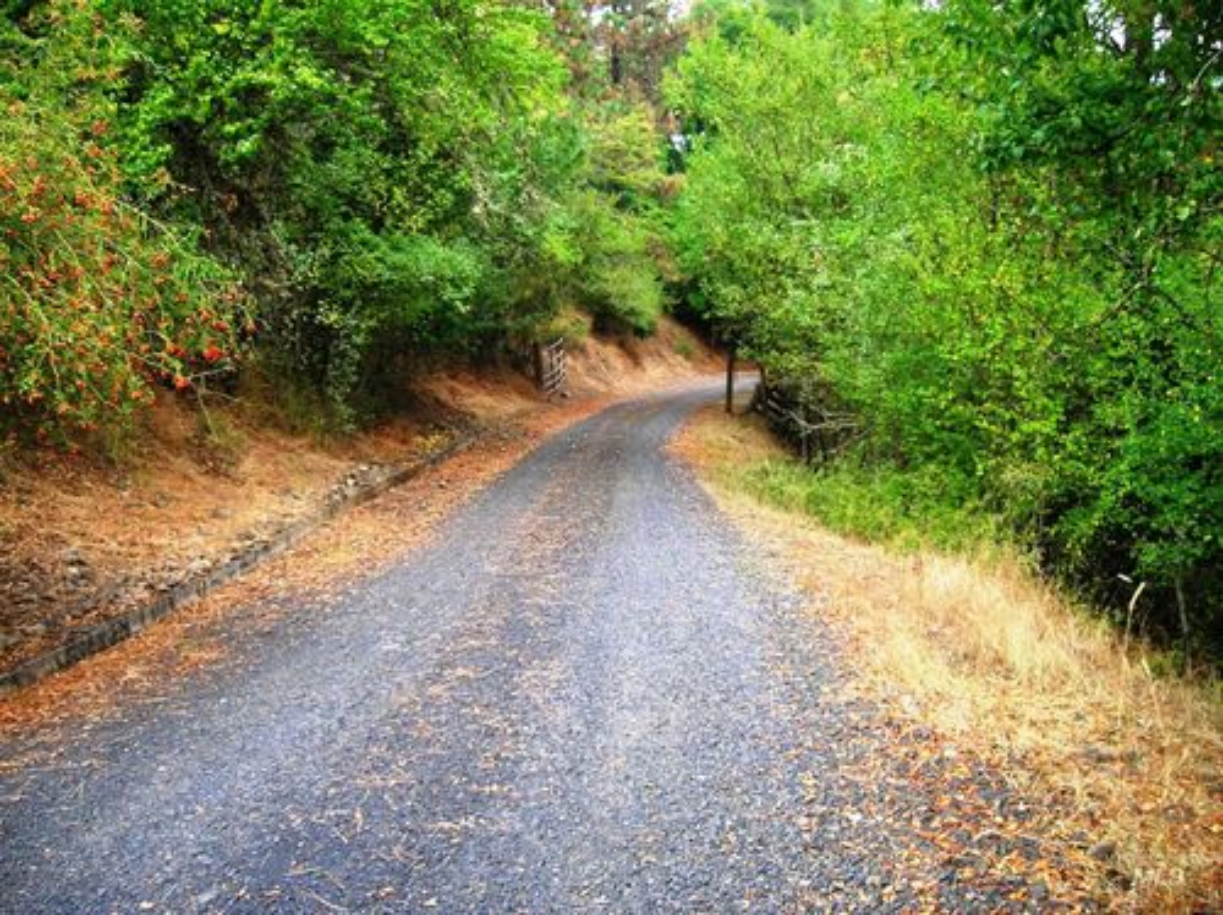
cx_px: 612
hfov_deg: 54.0
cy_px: 458
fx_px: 1200
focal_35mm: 34
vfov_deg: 41.7
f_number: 2.9
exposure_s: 1/38.2
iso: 50
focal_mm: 5.7
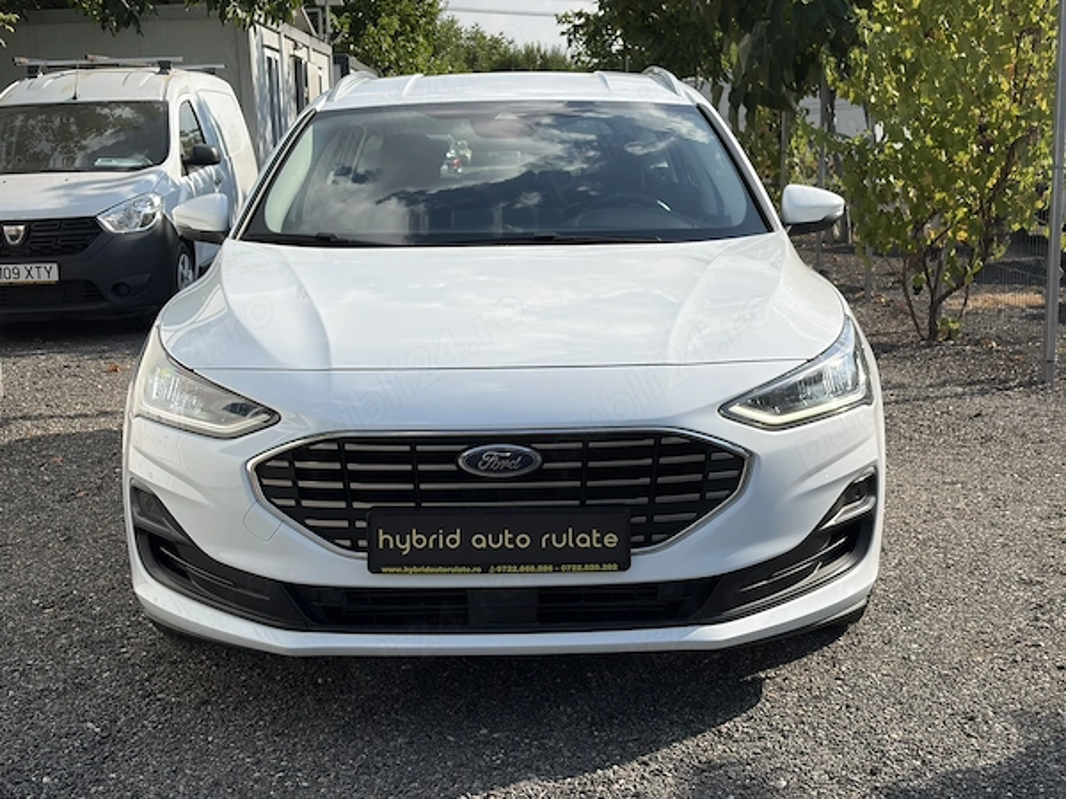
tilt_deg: -8.7
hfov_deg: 36.8
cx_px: 533
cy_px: 400
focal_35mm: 52
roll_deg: +1.6
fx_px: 1601
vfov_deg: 28.0
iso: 32
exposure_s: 1/4065
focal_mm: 5.96
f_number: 1.6
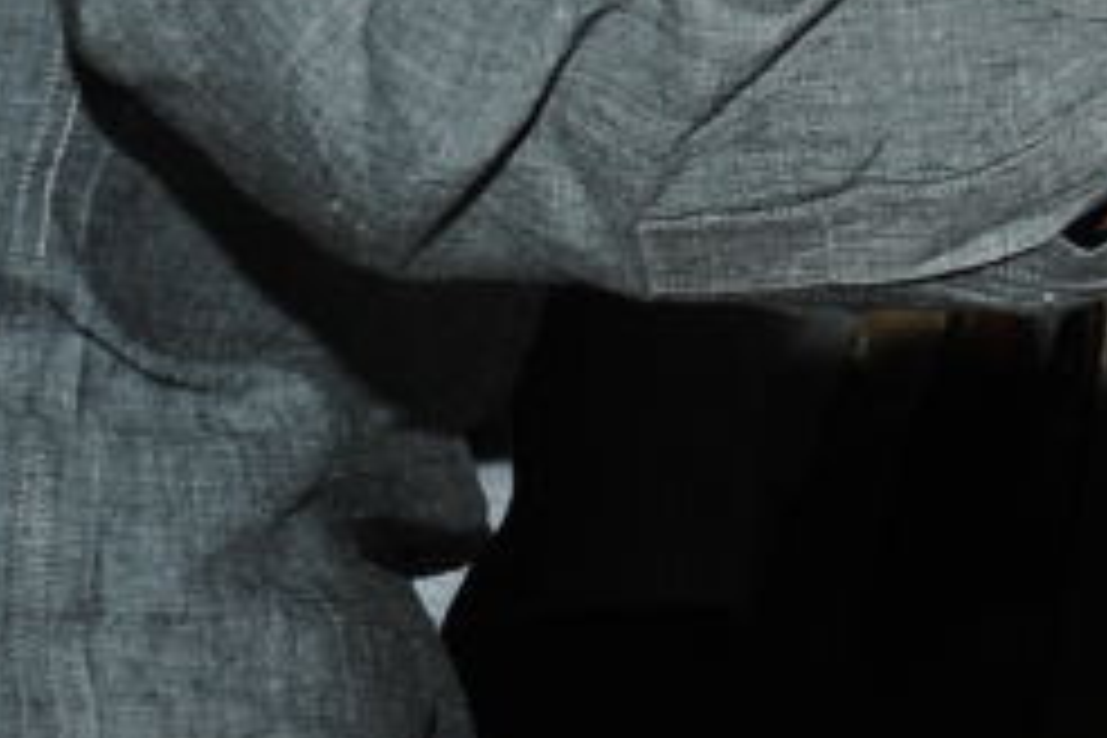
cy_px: -362
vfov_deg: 6.5
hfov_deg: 9.0
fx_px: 6395
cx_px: 2601
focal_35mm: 208
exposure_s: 1/125
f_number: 11
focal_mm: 32
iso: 200
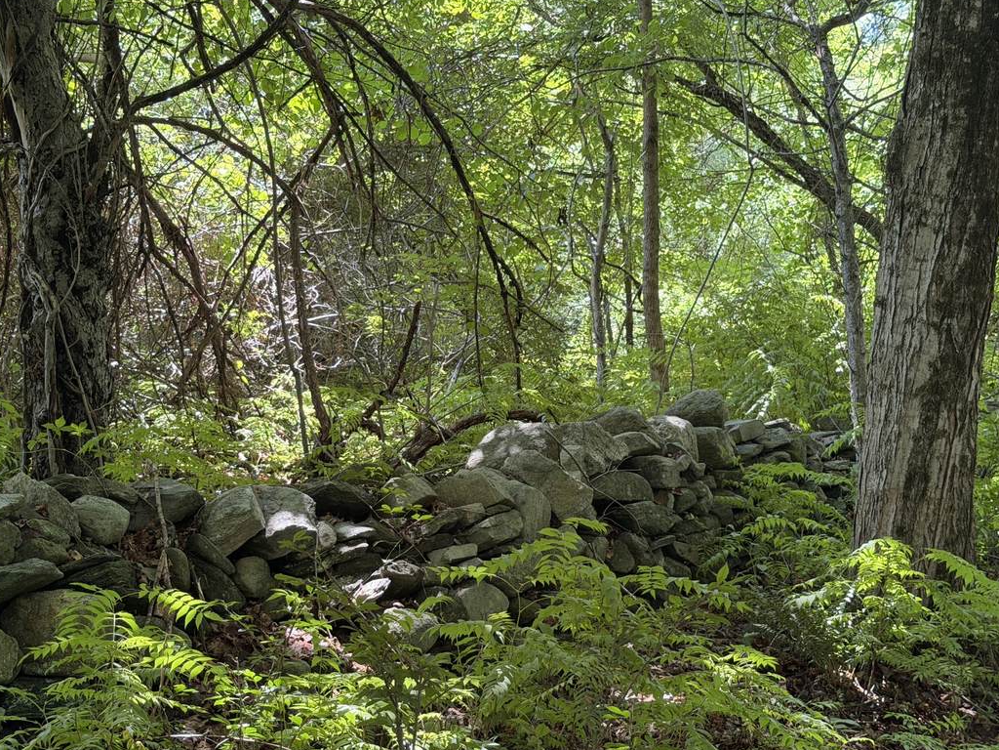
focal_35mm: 60
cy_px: 410
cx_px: 488
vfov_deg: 24.4
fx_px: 1732
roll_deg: -1.6
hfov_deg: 32.2
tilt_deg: -2.2
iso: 100
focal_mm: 6.76
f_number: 1.78
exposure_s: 1/111
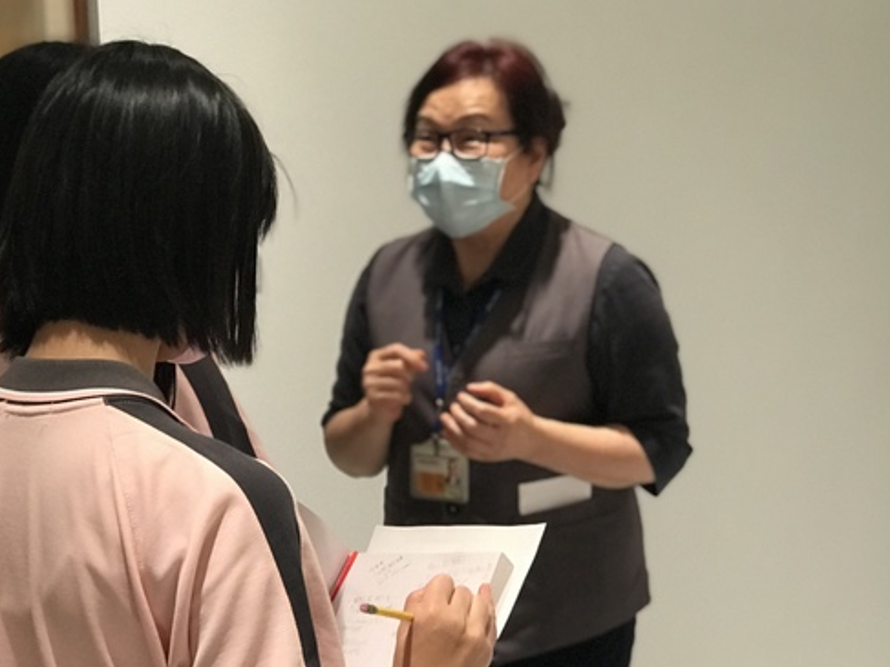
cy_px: 441
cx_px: 336
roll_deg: +1.7
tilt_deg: -6.7
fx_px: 2108
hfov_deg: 23.8
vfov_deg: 17.9
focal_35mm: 82
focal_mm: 6.6
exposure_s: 1/60
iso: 500
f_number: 2.8
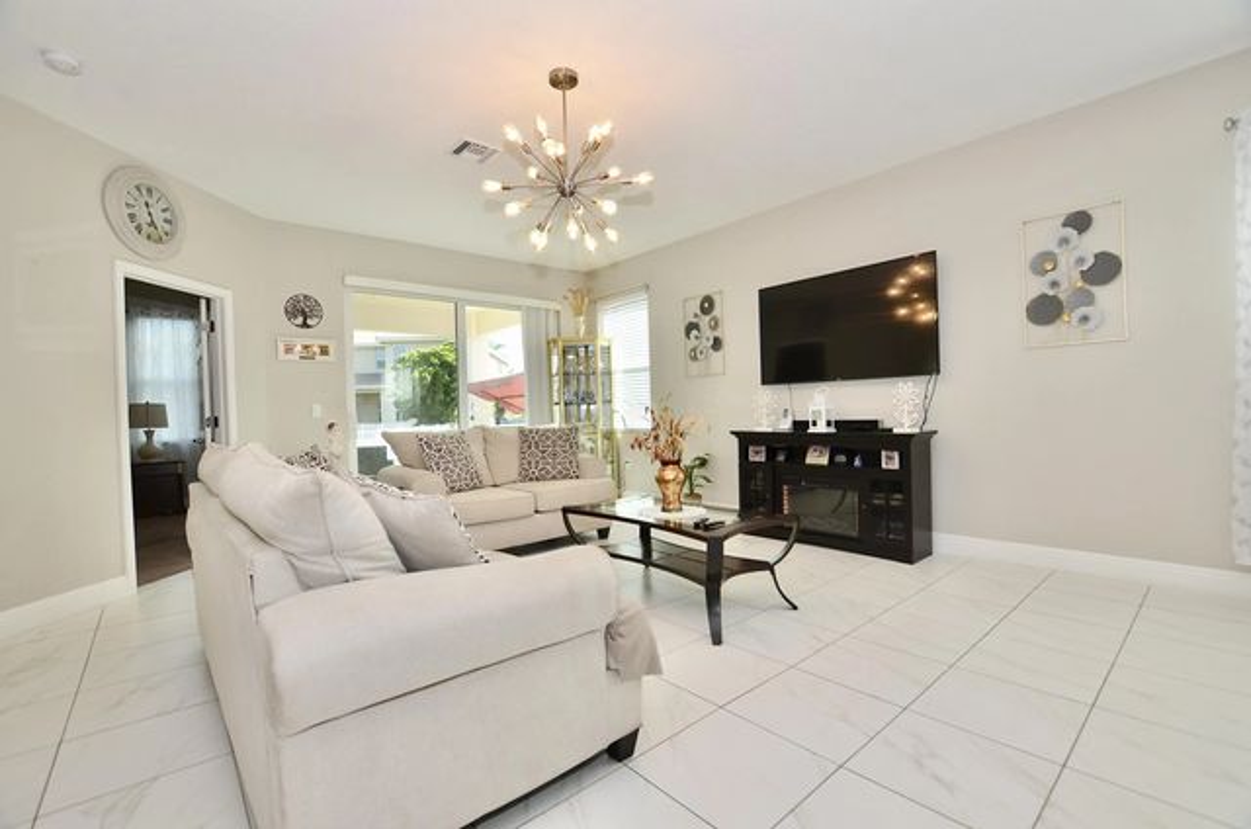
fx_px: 520
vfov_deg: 77.1
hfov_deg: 100.5
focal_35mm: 15
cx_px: 626
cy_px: 414
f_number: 5.6
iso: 200
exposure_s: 1/100
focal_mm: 10
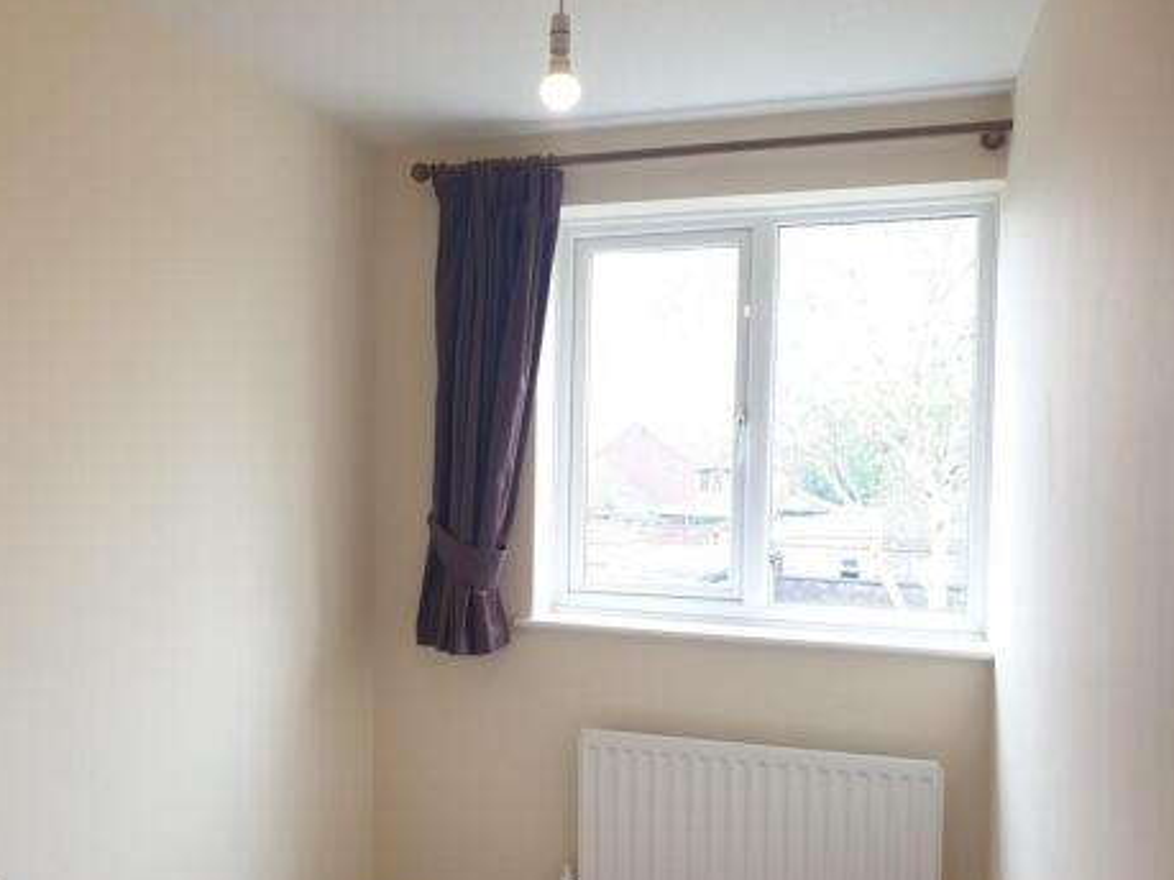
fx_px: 1119
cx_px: 487
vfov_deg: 42.9
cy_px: 490
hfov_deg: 55.1
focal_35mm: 33
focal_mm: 4.3
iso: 64
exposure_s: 1/100
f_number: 2.4
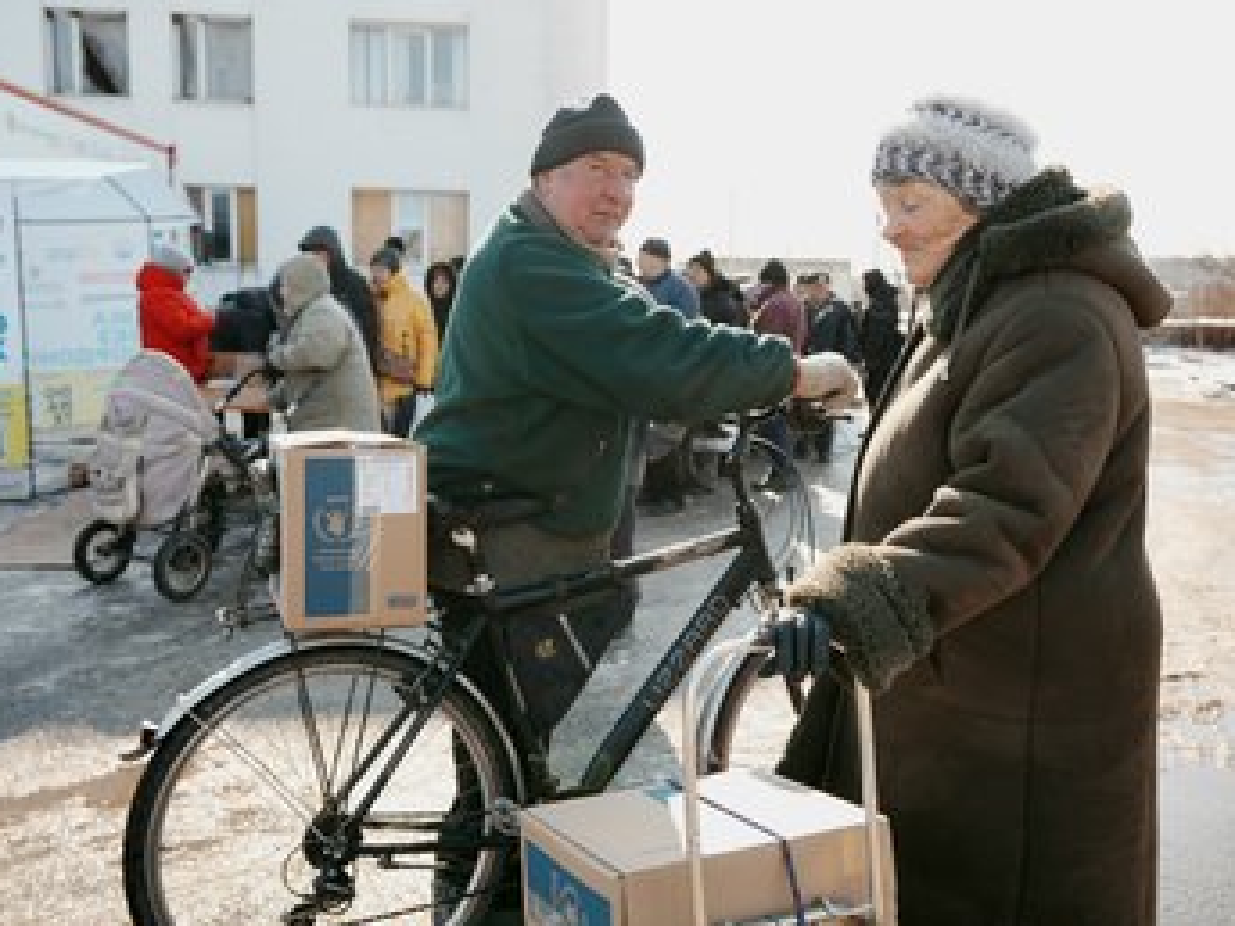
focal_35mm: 28
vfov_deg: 49.7
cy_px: 476
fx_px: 999
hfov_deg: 63.1
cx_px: 528
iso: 100
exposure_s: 1/833
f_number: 3.2
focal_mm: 25
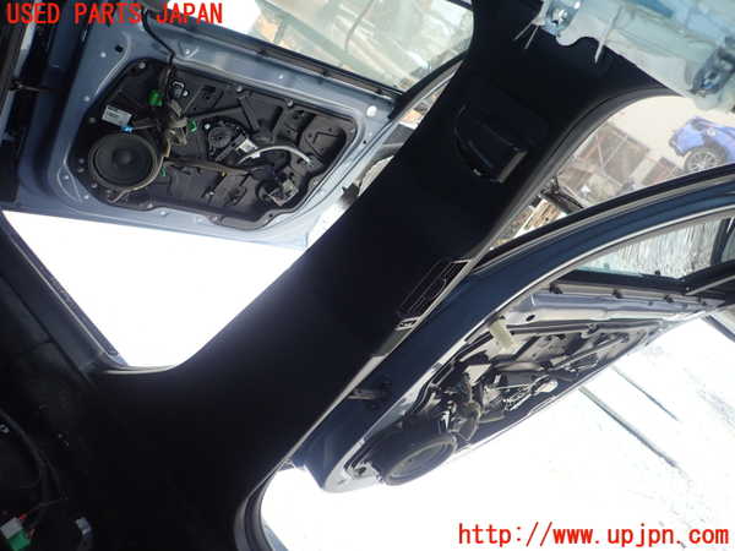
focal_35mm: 25
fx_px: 531
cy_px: 276
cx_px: 368
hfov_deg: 69.4
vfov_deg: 54.9
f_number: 2
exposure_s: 1/60
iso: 100
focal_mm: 4.5
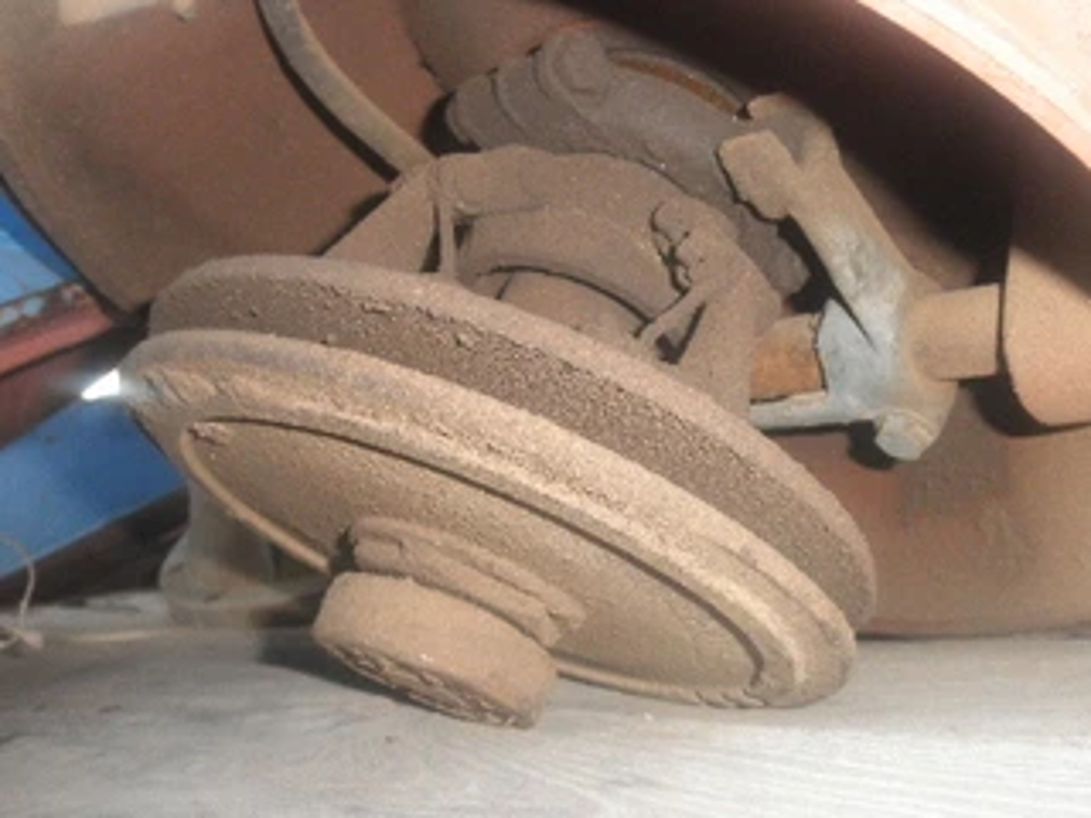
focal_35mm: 35
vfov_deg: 40.7
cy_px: 375
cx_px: 573
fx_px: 1103
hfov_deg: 52.6
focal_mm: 5
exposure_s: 1/30
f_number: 8.5
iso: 200
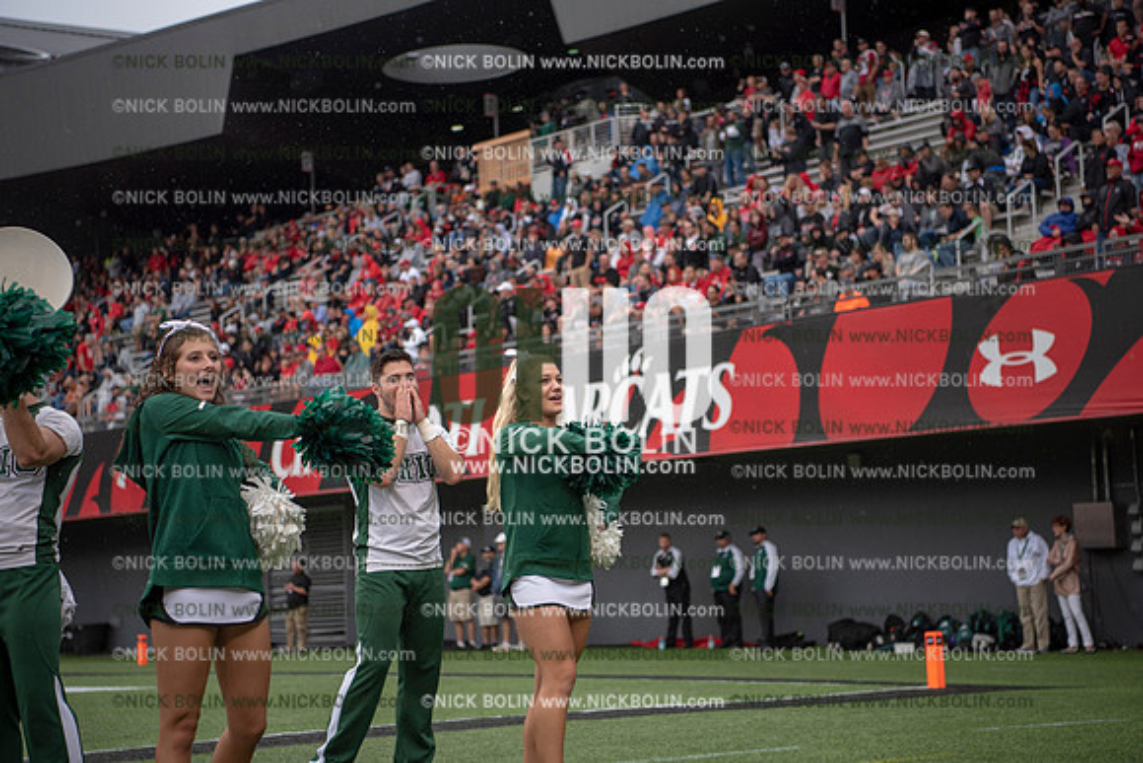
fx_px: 2064
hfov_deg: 31.0
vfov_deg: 20.9
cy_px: 382
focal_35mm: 65
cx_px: 572
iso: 250
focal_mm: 65
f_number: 2.8
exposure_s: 1/1000
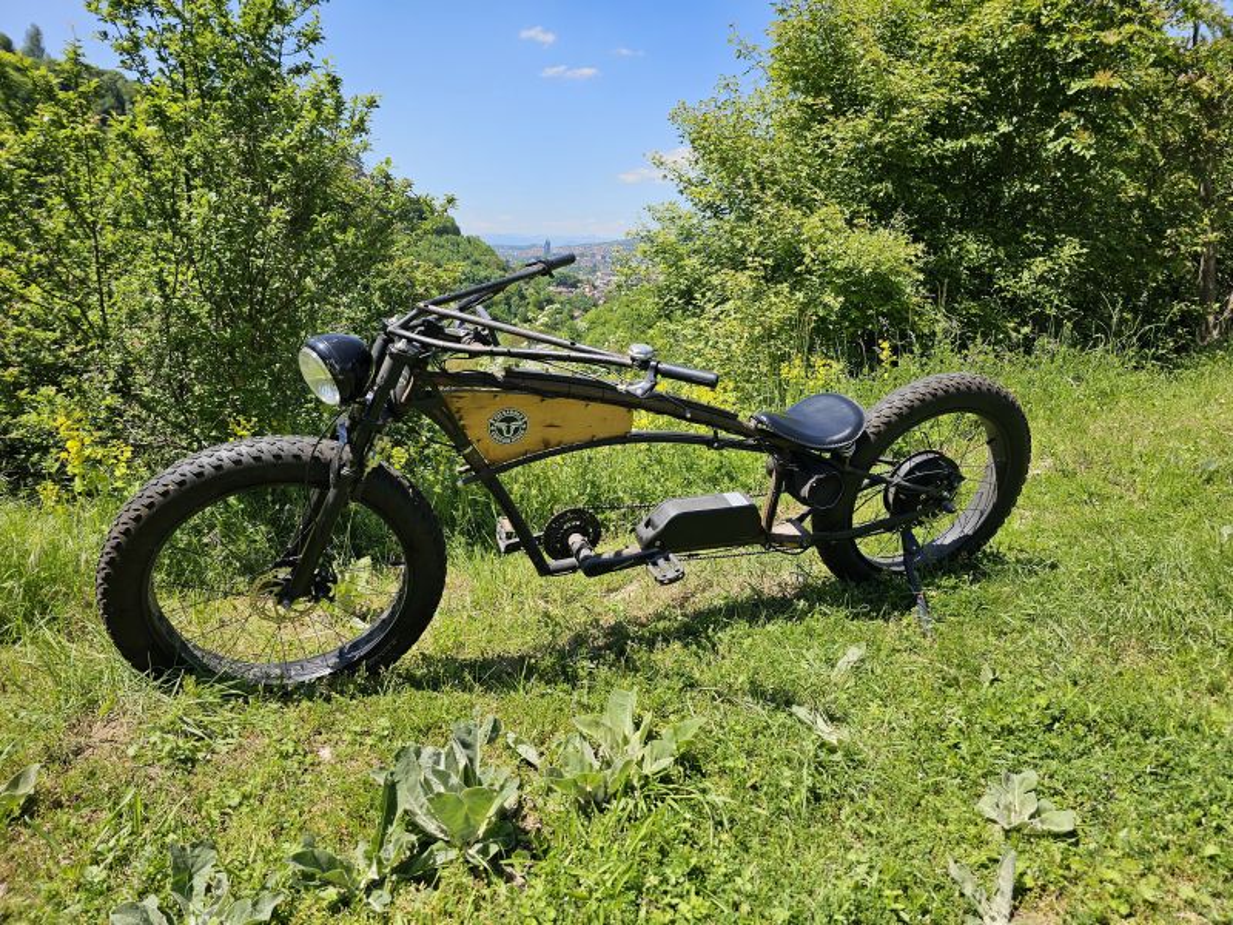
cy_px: 462
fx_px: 819
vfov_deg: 58.9
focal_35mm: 23
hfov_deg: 73.9
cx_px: 616
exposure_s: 1/577
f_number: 1.7
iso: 10
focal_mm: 6.3
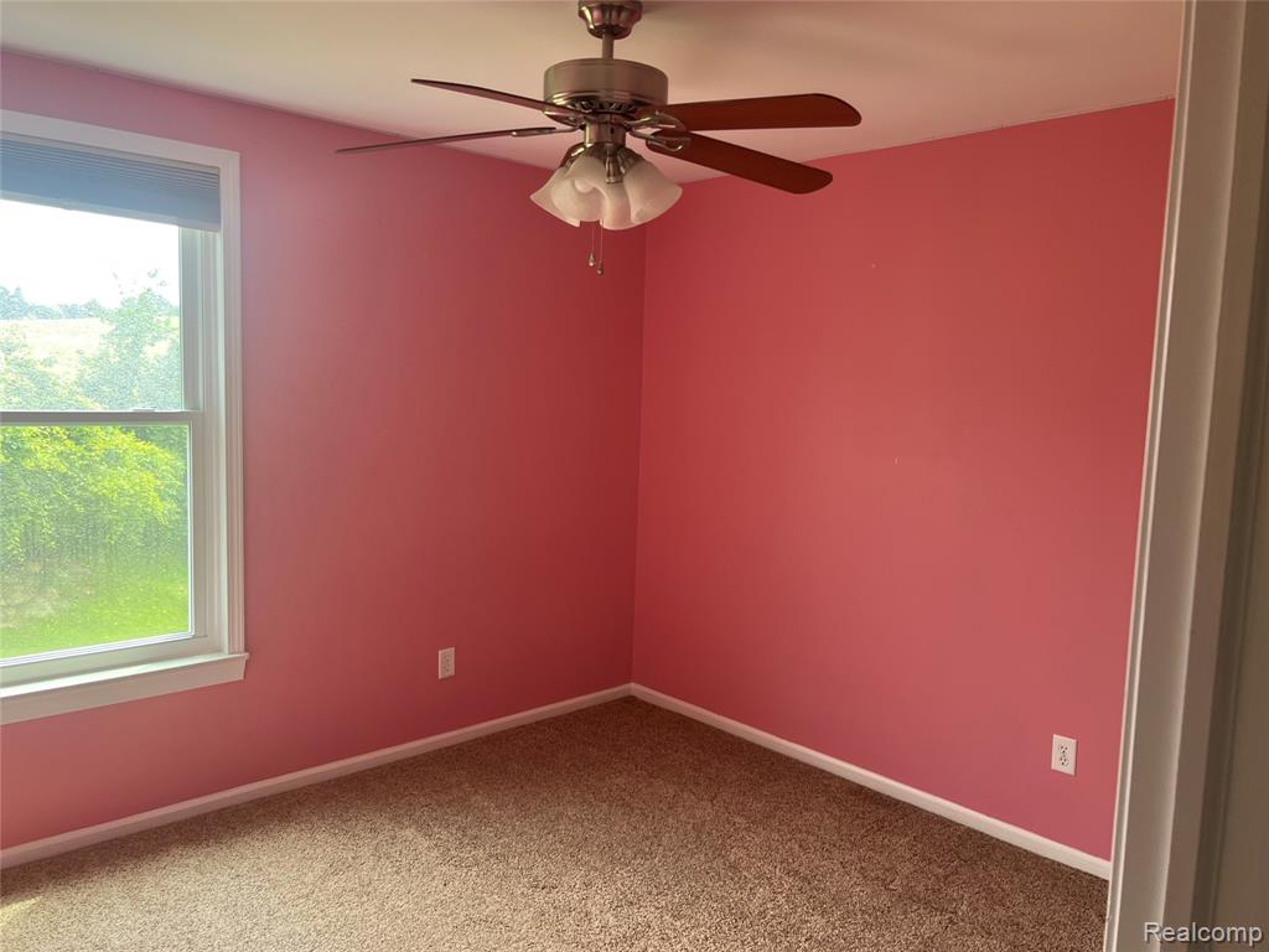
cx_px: 634
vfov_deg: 53.1
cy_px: 476
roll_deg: -1.9
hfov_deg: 67.3
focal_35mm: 26
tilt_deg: -6.1
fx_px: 953
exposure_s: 1/120
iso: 125
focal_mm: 5.7
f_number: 1.5
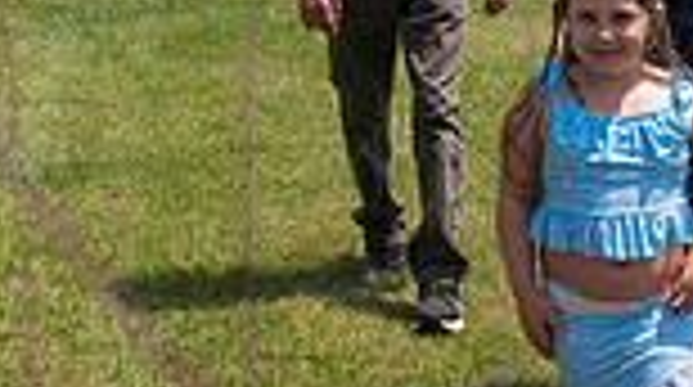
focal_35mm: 108
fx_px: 1981
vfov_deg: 11.1
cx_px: 715
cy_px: 58
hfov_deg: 19.2
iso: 400
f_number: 11
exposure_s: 1/640
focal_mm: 26
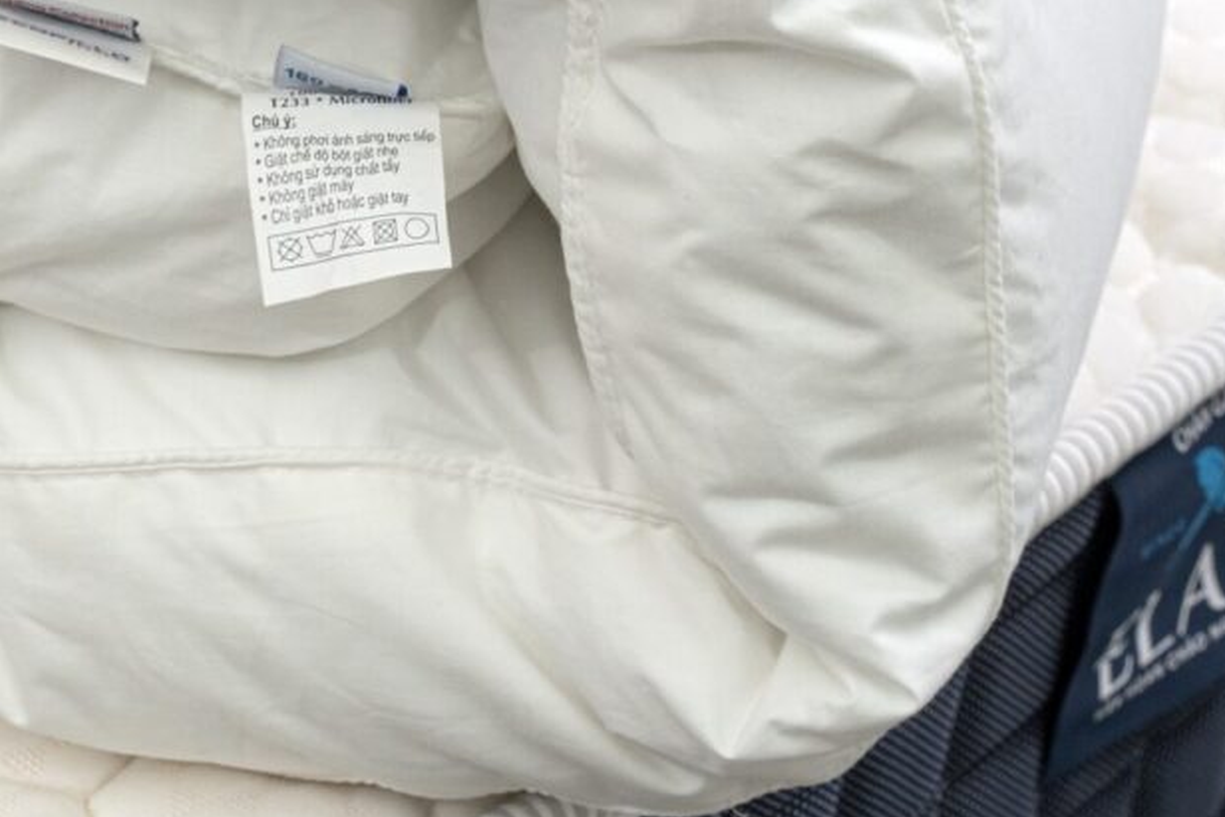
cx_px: -97
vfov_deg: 9.1
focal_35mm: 148
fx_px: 5046
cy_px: -150
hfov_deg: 13.6
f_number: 10
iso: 640
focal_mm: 57.1
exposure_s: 1/100
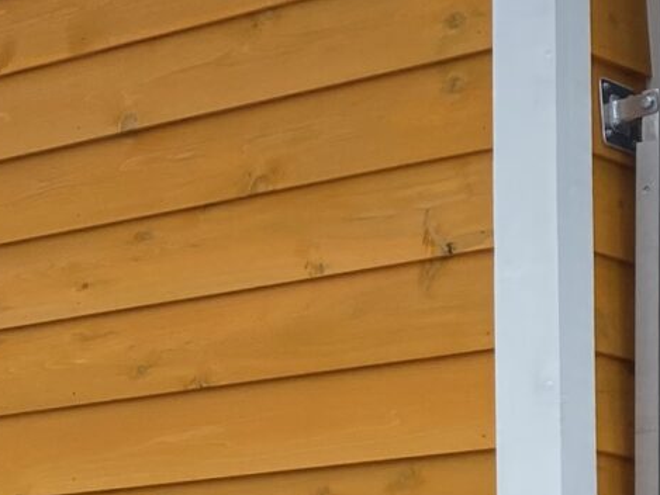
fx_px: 2708
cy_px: 539
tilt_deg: +7.6
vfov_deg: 10.3
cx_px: -20
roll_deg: -1.3
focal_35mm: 142
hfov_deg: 13.7
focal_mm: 4.25
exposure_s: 1/1258
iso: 32
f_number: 1.8
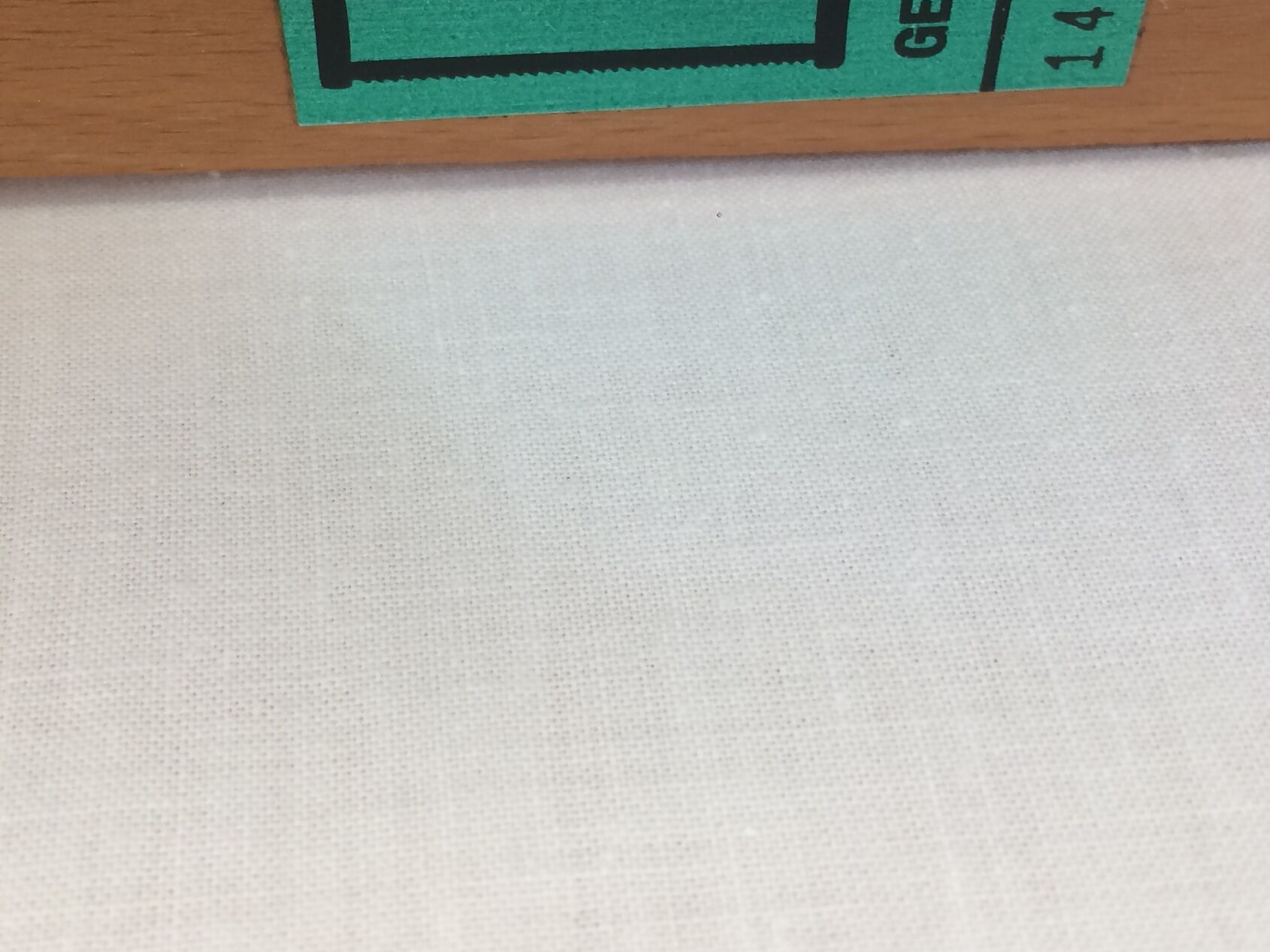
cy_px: 97
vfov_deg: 25.3
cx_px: 577
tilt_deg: -49.4
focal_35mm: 56
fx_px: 2055
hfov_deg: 34.3
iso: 40
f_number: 2.2
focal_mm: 4.15
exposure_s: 1/33
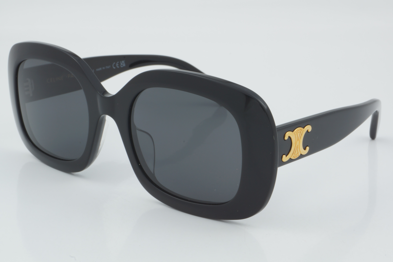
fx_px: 901
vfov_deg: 16.6
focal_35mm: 82
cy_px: 131
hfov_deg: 24.6
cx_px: 196
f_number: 32
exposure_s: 1/3
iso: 100
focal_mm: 55
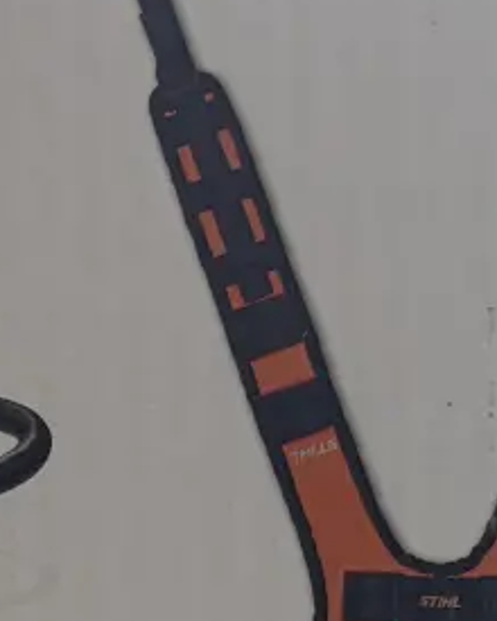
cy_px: 944
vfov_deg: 10.5
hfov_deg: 8.2
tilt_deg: +0.0
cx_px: -558
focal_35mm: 177
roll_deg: +0.9
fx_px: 3254
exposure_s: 1/207
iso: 80
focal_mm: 5.96
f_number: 1.6
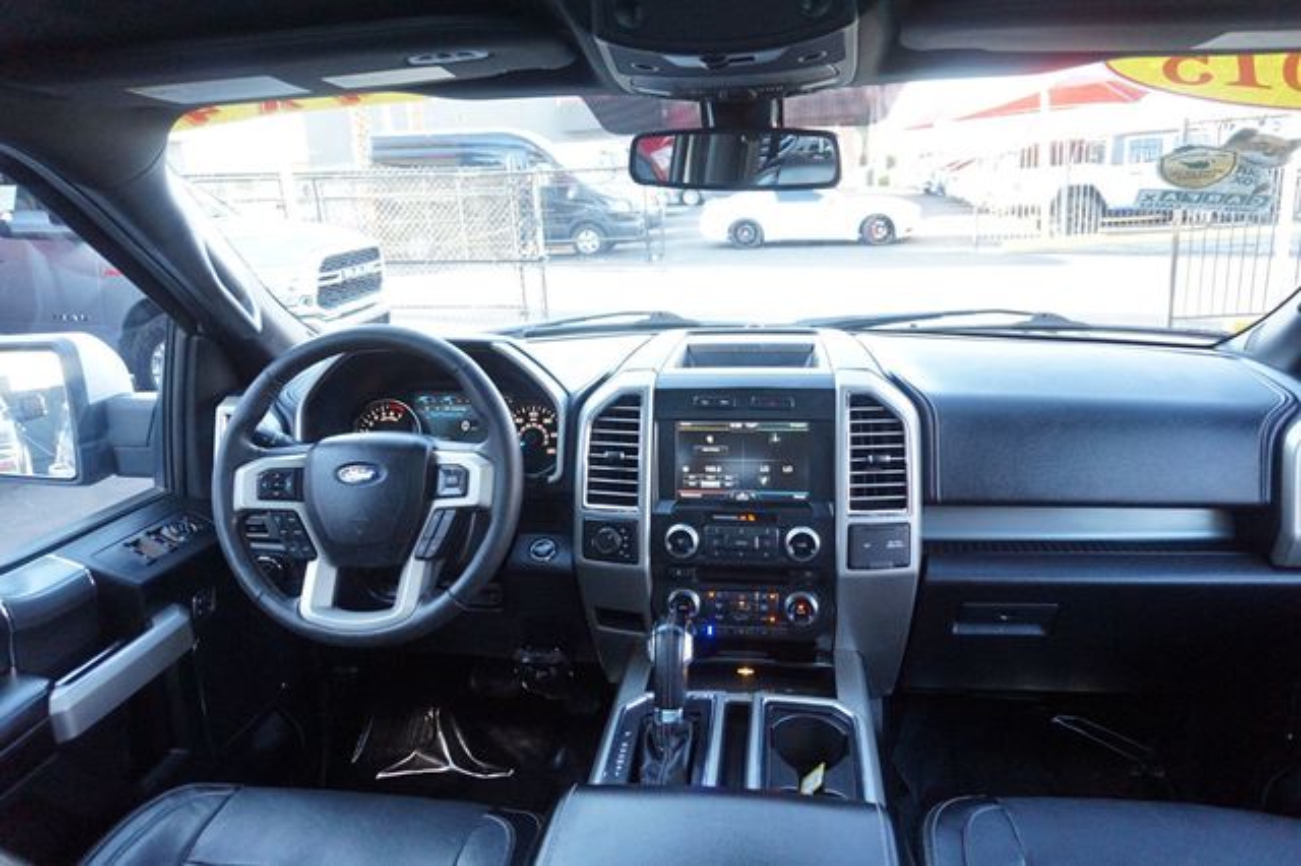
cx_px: 650
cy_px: 433
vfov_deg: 53.1
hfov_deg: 73.8
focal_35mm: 24
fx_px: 867
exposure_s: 1/160
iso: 1600
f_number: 4
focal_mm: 16
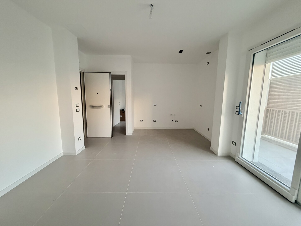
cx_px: 150
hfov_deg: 102.1
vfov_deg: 85.7
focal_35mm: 14
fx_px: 122
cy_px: 113
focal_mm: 2.22
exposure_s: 1/121
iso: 320
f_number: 2.2
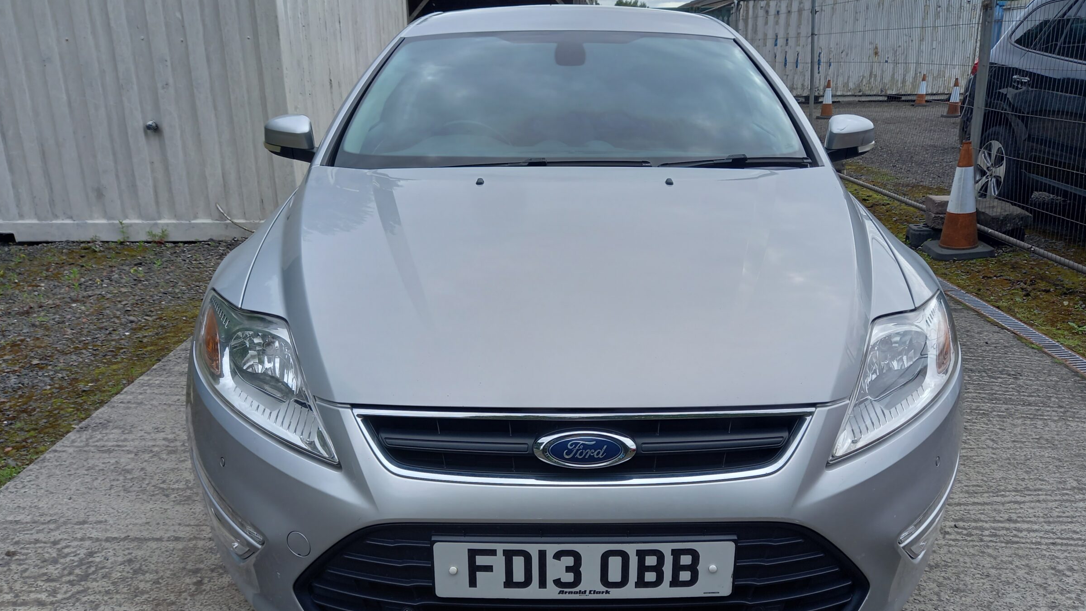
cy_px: 345
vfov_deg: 40.1
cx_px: 564
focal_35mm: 29
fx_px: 835
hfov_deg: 66.0
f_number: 2
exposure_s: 1/372
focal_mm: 4.6
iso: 25
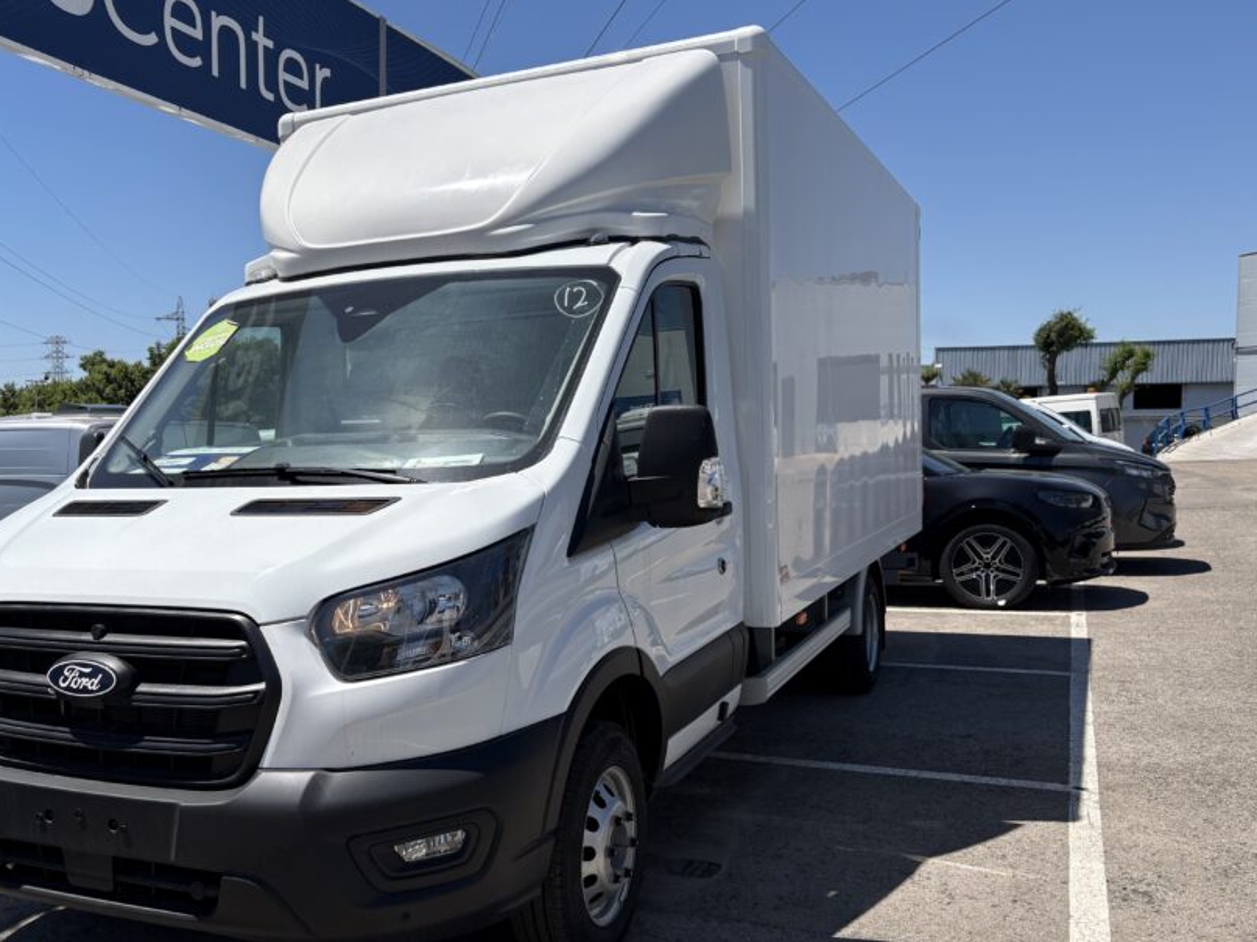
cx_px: 491
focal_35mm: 33
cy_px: 545
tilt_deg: -4.7
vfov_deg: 42.8
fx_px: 1198
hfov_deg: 54.9
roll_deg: +1.5
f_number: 1.6
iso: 50
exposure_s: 1/5348
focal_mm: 5.96
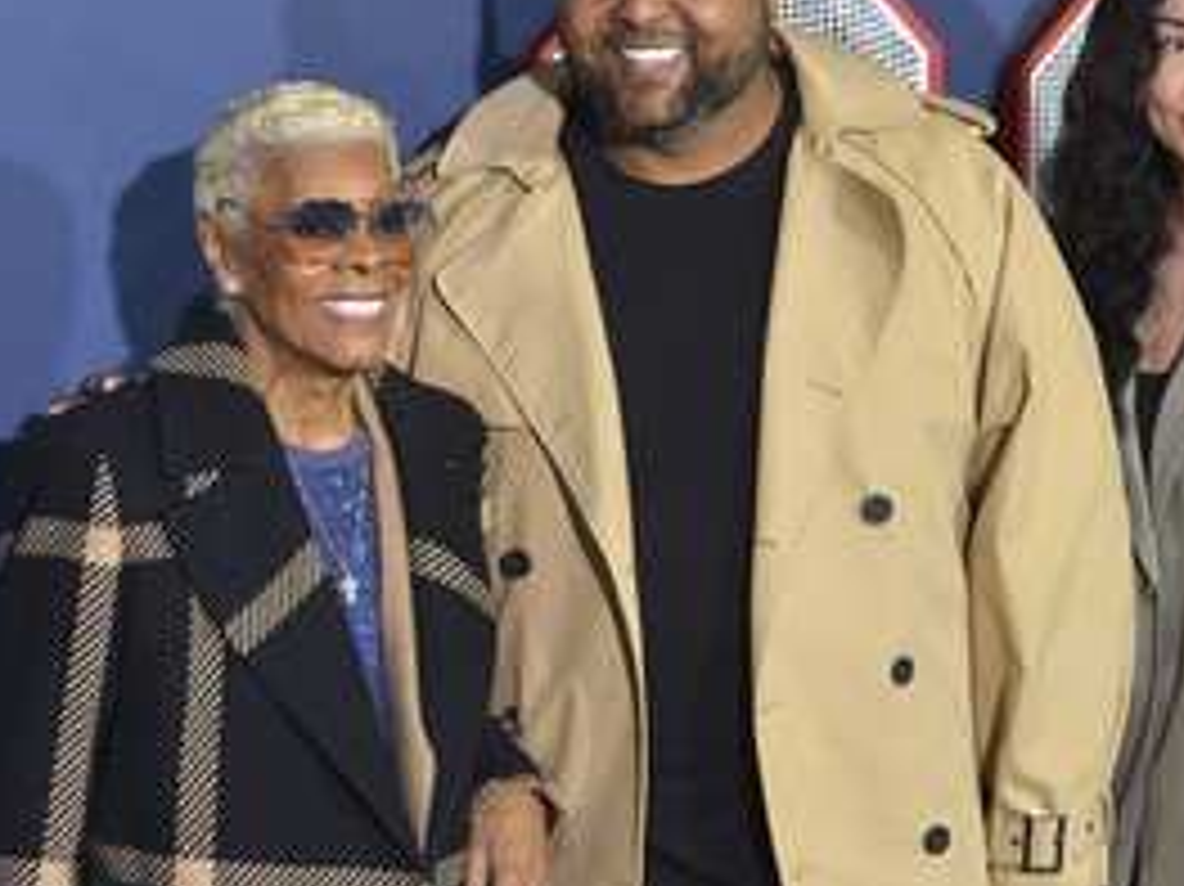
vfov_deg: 11.0
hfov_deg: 14.6
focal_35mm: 135
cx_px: 702
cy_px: 441
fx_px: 4615
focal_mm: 82
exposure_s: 1/320
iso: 2000
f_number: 6.3
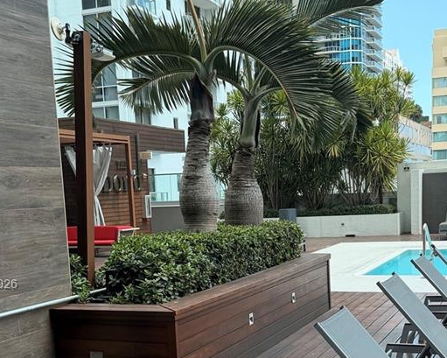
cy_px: 285
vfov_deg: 27.1
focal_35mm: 55
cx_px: 249
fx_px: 728
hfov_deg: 34.1
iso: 100
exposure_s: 1/898
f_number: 1.78
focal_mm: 6.76
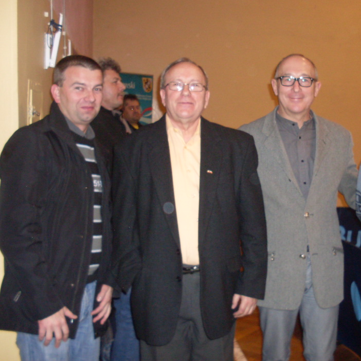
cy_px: 178
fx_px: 578
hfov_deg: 34.2
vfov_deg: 34.7
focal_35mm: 49
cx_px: 255
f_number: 2.8
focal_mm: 6.3
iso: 160
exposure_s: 1/45
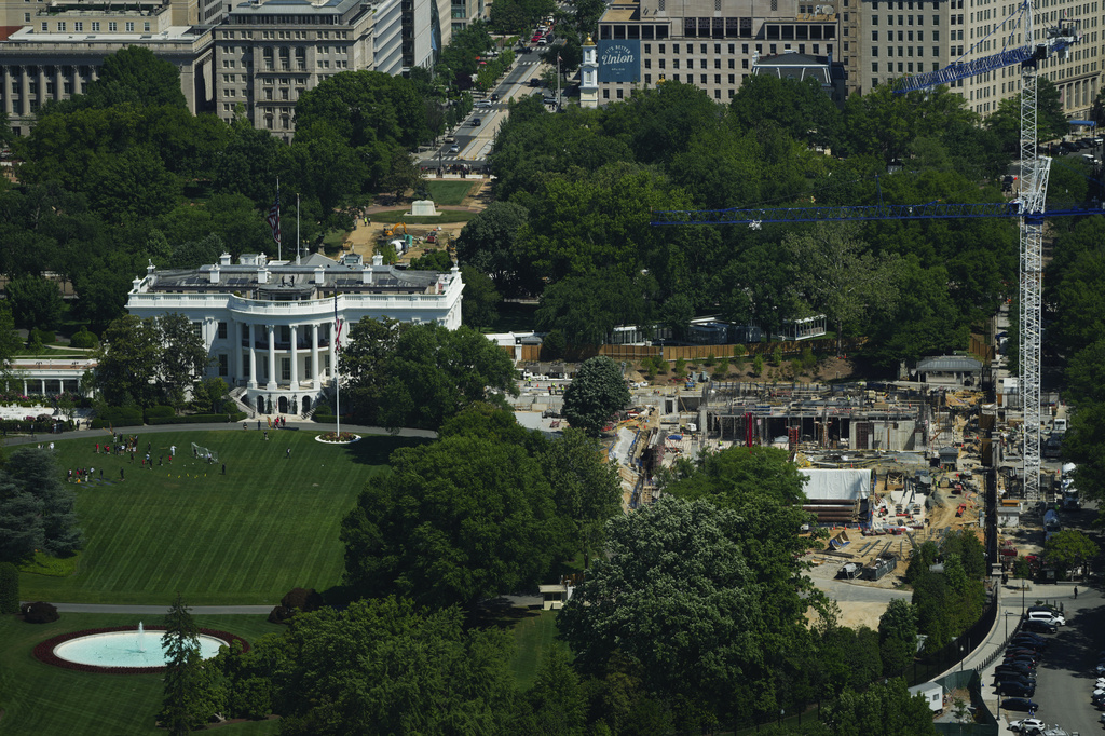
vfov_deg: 7.5
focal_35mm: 183
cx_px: 552
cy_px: 368
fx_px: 5615
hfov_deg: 11.2
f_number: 5.6
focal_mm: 183
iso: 50
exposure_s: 1/800
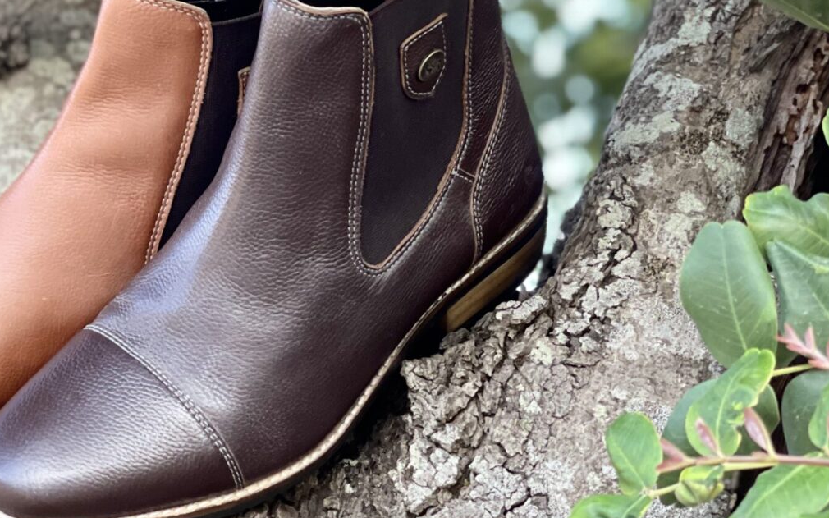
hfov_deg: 16.1
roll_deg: -1.9
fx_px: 2914
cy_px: 236
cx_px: 153
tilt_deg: +20.3
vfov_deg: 10.2
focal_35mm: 129
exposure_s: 1/121
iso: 125
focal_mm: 7.5
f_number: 2.2
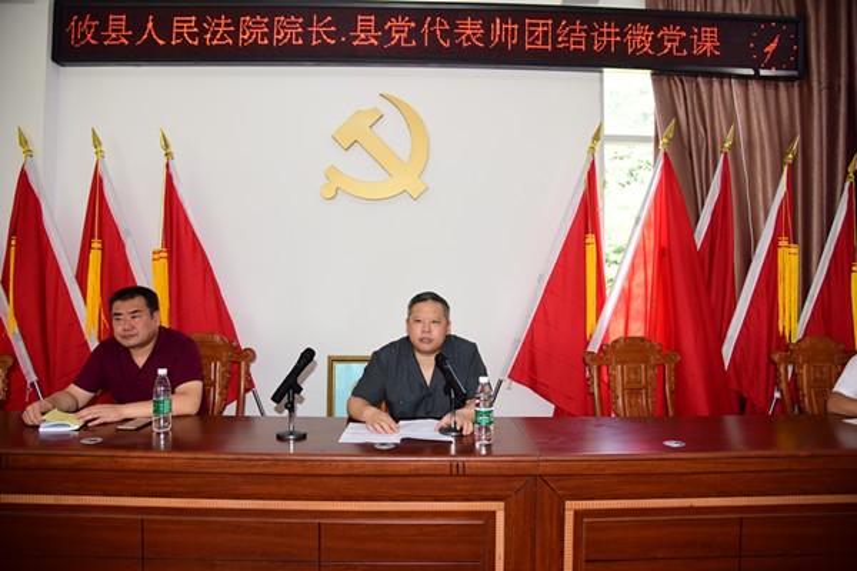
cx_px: 428
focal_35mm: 24
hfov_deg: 73.7
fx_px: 571
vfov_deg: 53.1
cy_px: 286
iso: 1000
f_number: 4
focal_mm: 24
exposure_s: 1/250
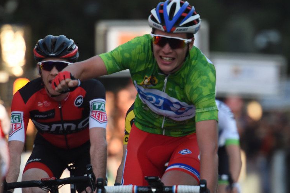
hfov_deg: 3.8
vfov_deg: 2.5
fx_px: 4395
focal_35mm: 546
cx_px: 146
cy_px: 116
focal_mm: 400
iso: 2500
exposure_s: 1/1000
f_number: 5.6
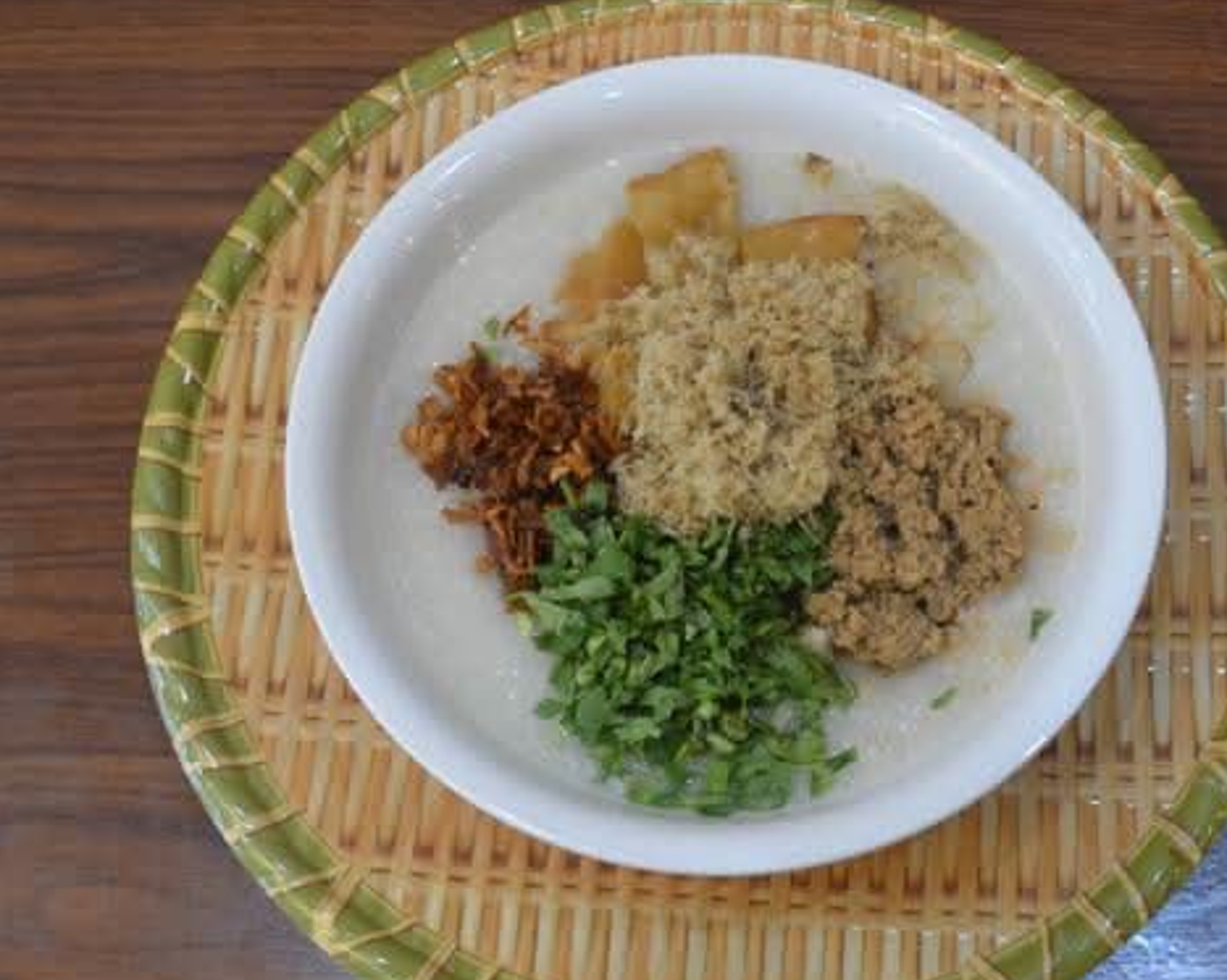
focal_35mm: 52
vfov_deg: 29.1
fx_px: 1887
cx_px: 738
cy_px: 541
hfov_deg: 35.9
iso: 720
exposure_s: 1/60
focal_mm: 26
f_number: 4
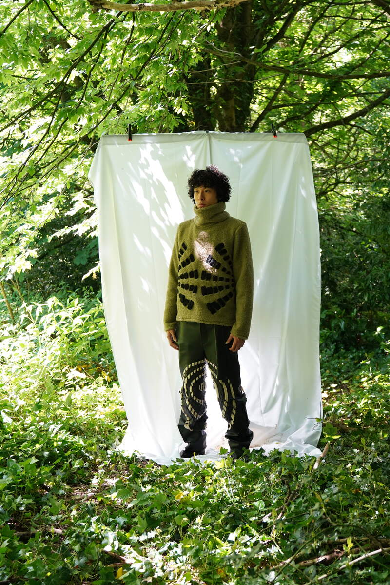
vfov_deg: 46.4
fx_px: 682
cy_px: 292
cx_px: 195
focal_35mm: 42
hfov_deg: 31.9
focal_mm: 28
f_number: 2.8
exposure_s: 1/320
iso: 800
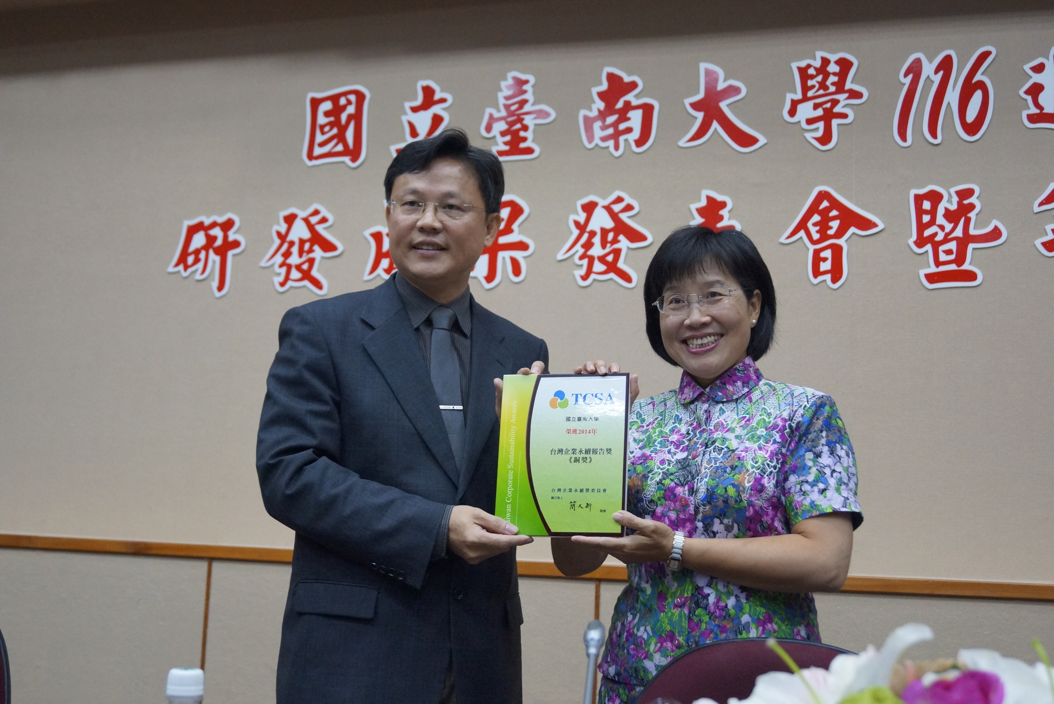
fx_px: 1230
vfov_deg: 31.9
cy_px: 352
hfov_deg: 46.4
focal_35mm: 42
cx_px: 527
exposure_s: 1/160
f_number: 4.5
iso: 1600
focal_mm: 28
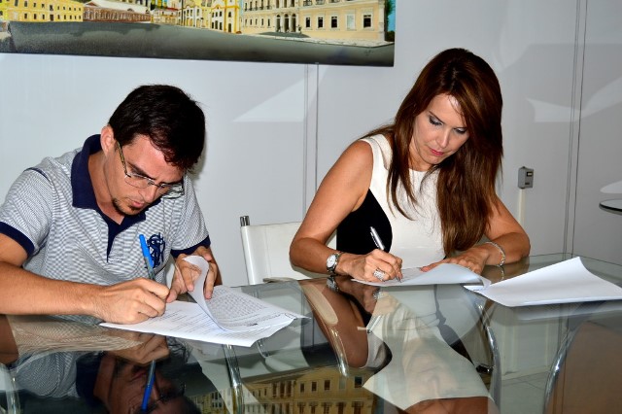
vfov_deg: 28.0
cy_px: 207
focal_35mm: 48
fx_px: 829
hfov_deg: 41.1
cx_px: 311
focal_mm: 32
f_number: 4.8
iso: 100
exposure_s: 1/60
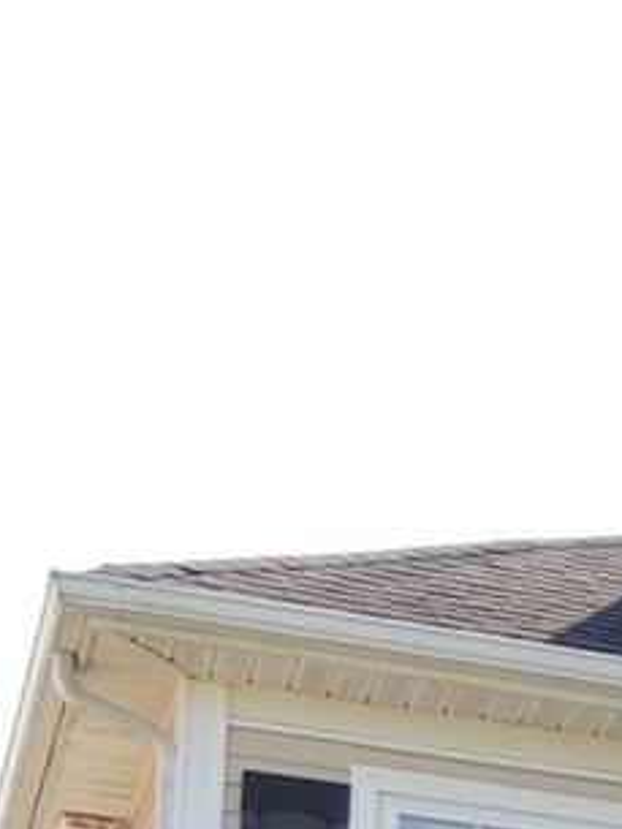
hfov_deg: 8.9
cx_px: 1478
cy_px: 1441
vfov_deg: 12.1
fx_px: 3615
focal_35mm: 151
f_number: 3.1
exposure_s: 1/400
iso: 100
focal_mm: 5.3
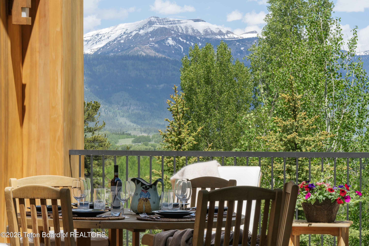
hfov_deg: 17.6
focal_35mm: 116
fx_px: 1189
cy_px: 123
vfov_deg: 11.8
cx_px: 184
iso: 250
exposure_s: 1/250
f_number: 13
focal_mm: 116
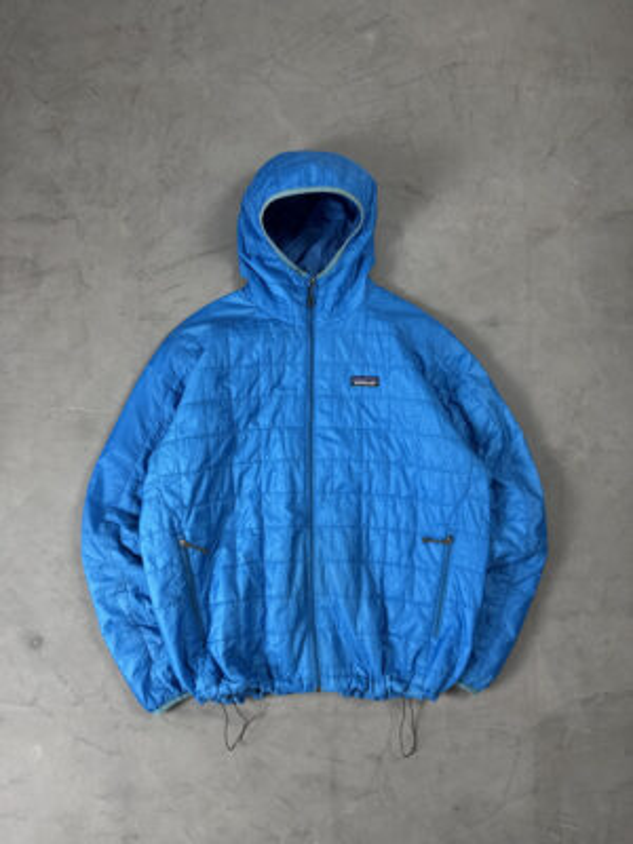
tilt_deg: -83.2
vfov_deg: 71.6
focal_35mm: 24
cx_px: 316
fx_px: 585
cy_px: 422
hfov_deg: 56.8
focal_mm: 6.76
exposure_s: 1/60
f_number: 1.78
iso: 125
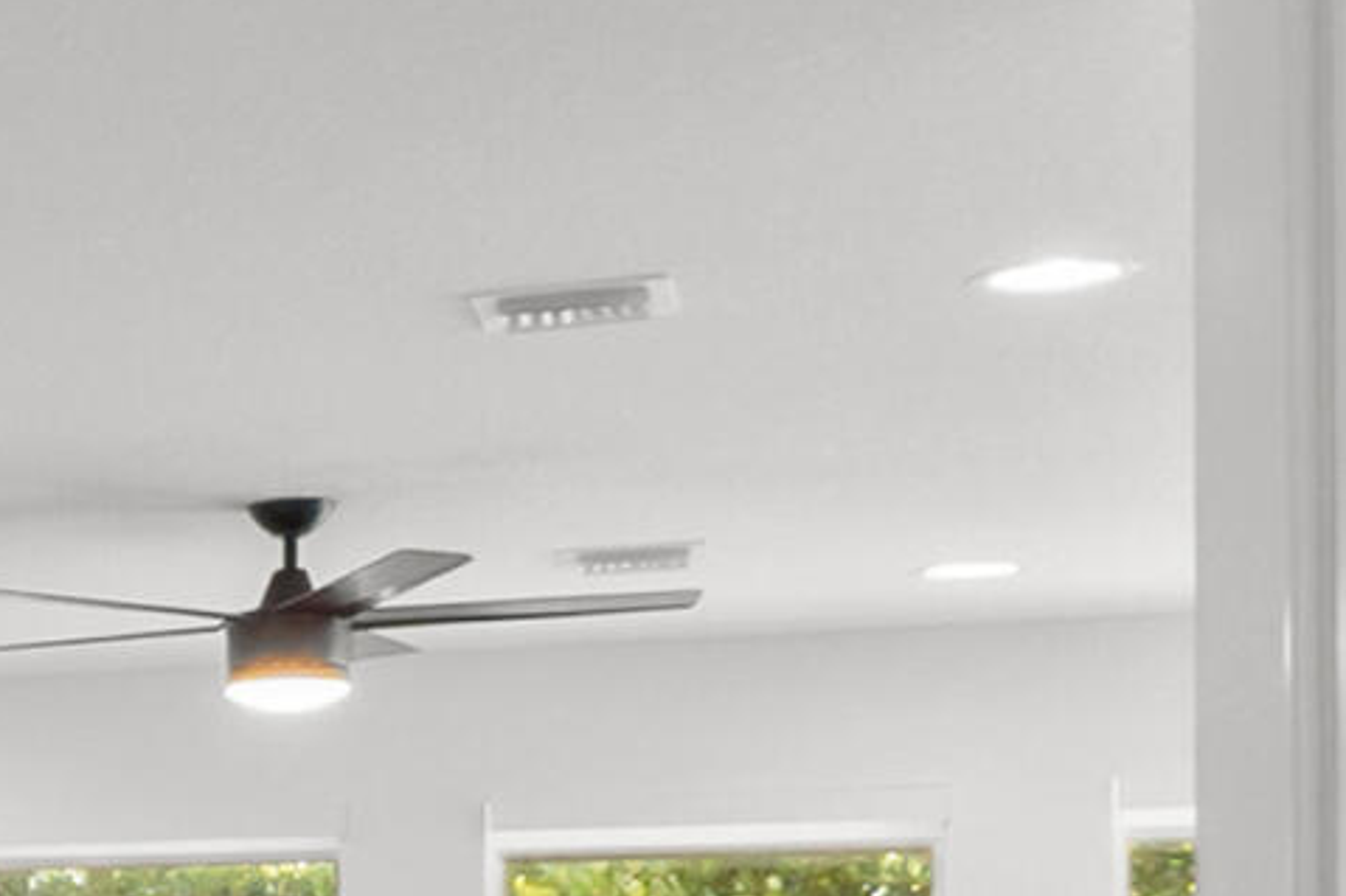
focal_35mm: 94
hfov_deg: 14.7
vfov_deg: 14.4
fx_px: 3513
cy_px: 792
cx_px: -1801
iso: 100
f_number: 8
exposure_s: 1/5
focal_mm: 10
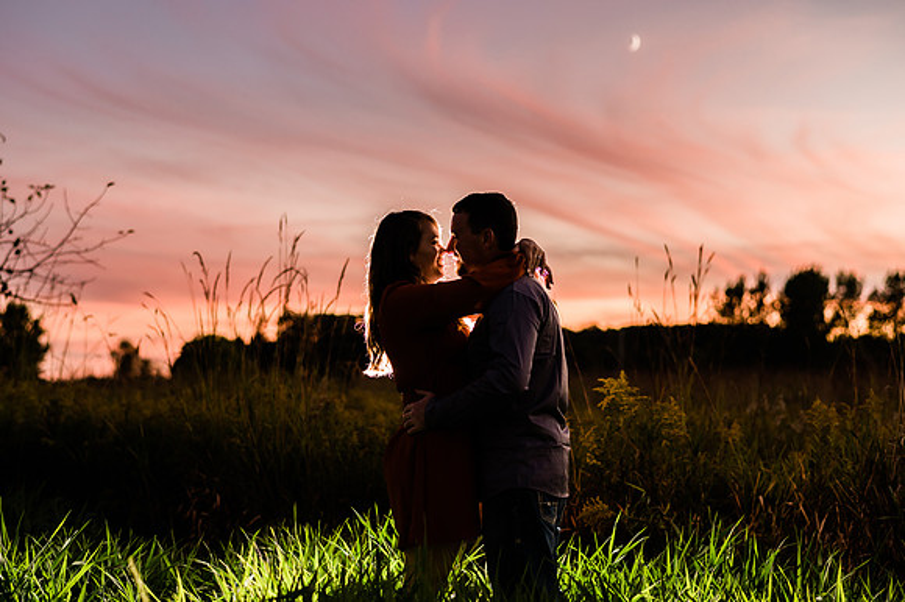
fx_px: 1572
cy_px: 325
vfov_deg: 21.7
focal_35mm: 63
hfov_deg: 32.1
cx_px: 417
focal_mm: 58
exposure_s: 1/200
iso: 400
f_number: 2.5
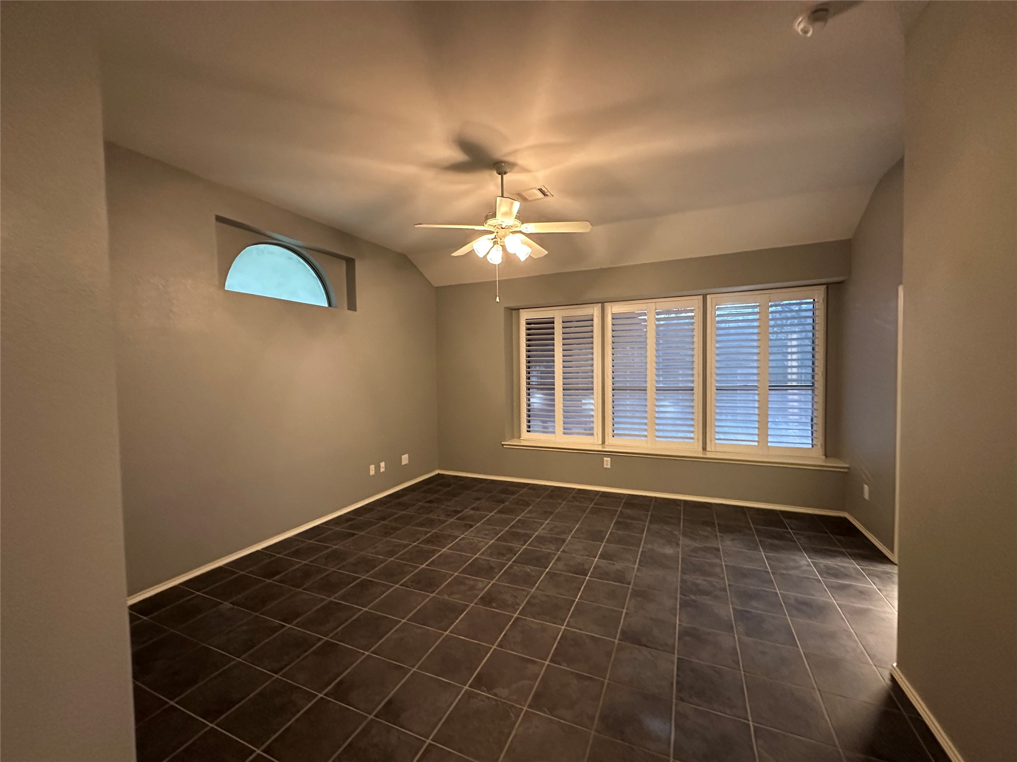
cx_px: 508
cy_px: 381
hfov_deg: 102.1
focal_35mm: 14
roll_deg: +1.9
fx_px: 411
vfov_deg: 85.7
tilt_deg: -2.1
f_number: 2.2
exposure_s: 1/60
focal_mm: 2.22
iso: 800
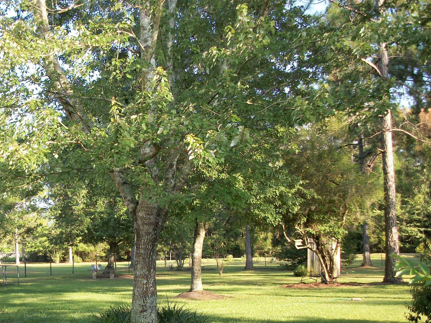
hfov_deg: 37.5
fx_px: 623
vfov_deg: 28.7
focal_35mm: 50
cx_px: 124
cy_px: 239
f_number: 2.9
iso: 80
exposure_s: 1/200
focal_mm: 5.7
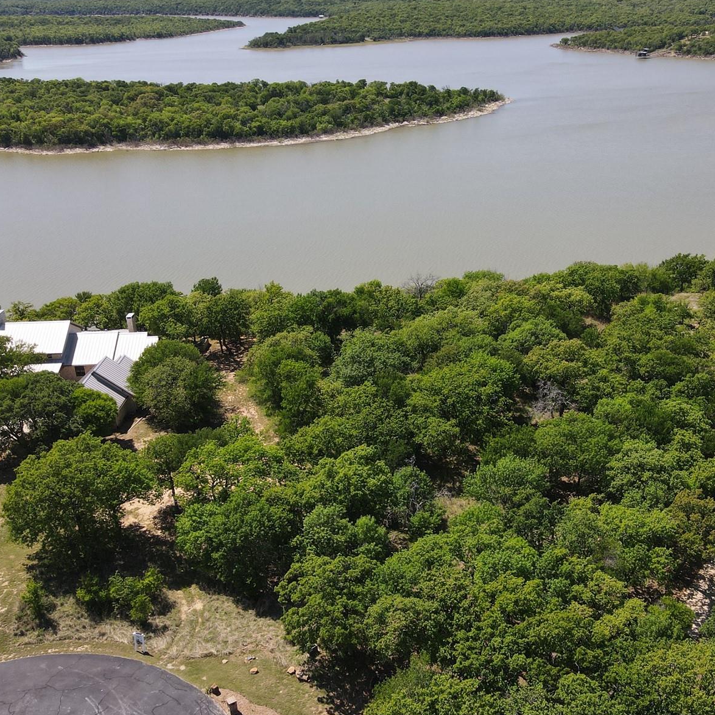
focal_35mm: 37
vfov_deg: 44.9
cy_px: 387
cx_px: 442
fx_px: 865
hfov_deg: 44.6
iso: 110
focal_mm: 4.5
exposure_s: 1/640
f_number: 2.8
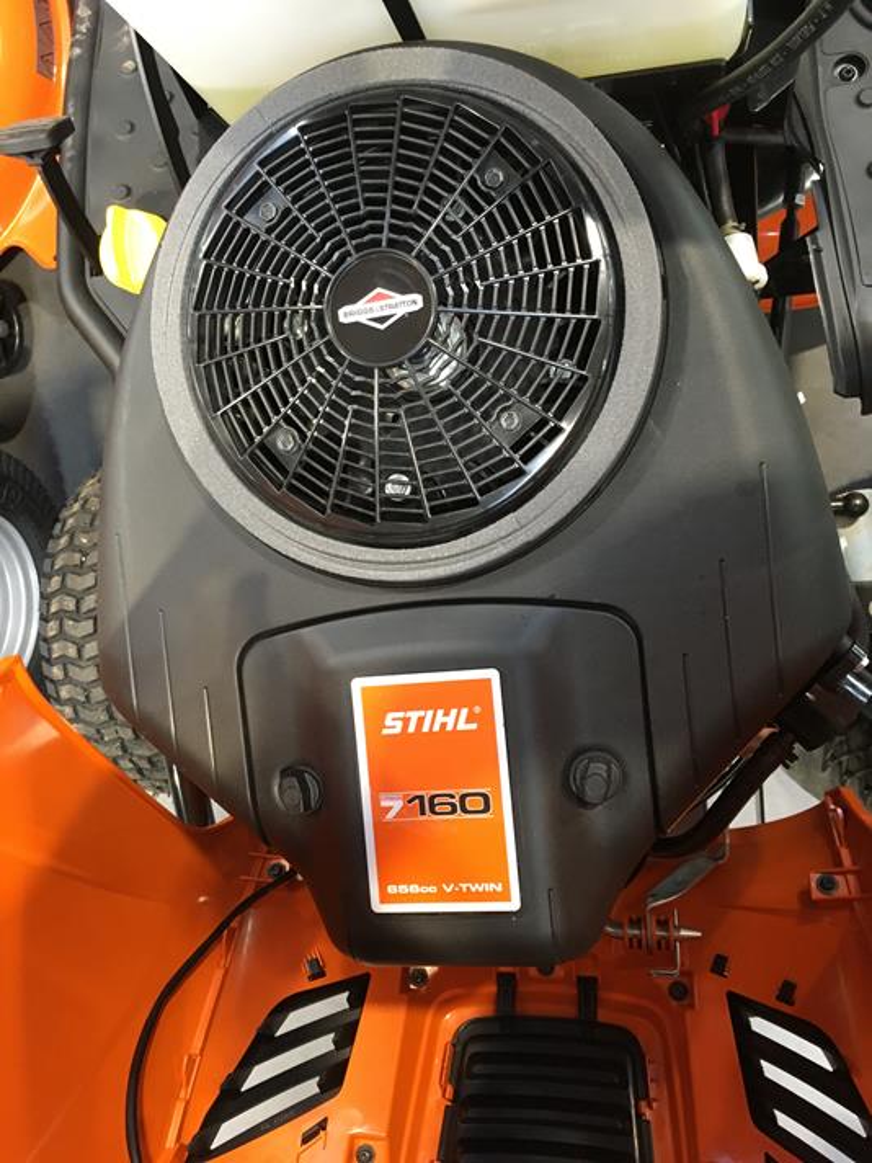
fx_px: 974
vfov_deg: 61.7
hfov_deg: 48.2
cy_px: 582
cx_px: 436
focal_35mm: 29
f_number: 2.2
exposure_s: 1/33
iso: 200
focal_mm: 4.15
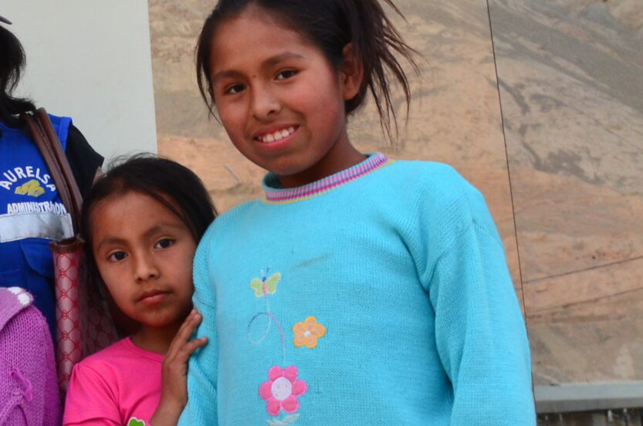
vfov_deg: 16.1
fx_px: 1480
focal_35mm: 83
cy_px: 19
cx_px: -253
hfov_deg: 21.5
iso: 640
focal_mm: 18
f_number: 8
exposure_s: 1/15
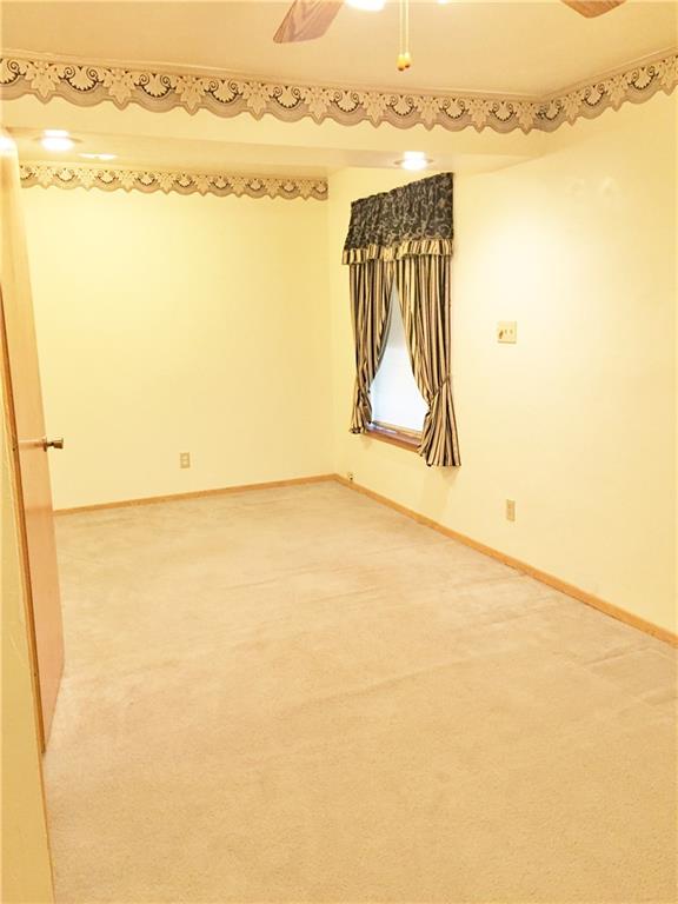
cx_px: 339
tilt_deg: -9.9
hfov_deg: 48.2
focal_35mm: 29
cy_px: 452
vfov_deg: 61.7
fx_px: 757
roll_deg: +1.7
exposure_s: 1/30
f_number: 2.2
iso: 160
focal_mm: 4.15
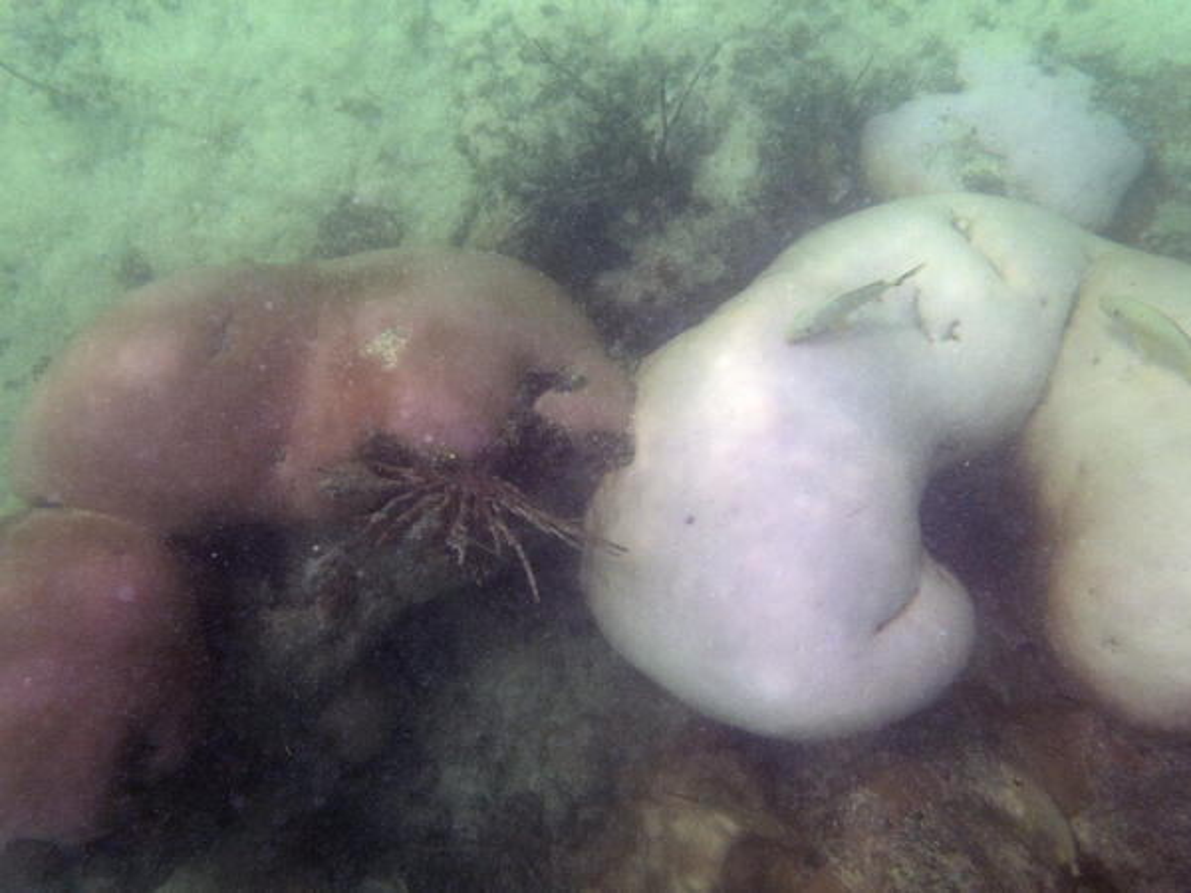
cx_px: 596
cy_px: 446
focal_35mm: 30
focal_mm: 5.5
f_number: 3.2
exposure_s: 1/640
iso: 100
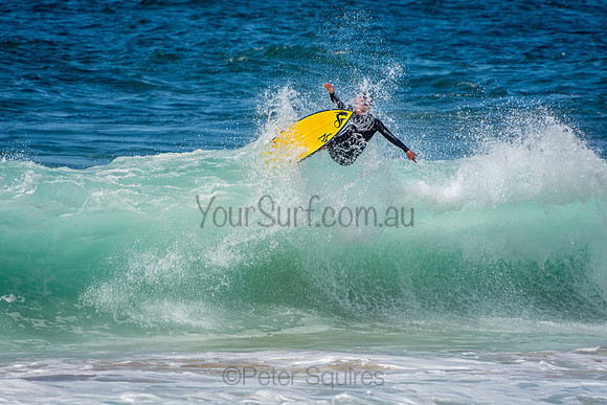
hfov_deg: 3.4
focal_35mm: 600
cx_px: 304
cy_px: 202
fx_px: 10119
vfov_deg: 2.3
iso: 280
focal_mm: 400
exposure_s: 1/2000
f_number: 5.6
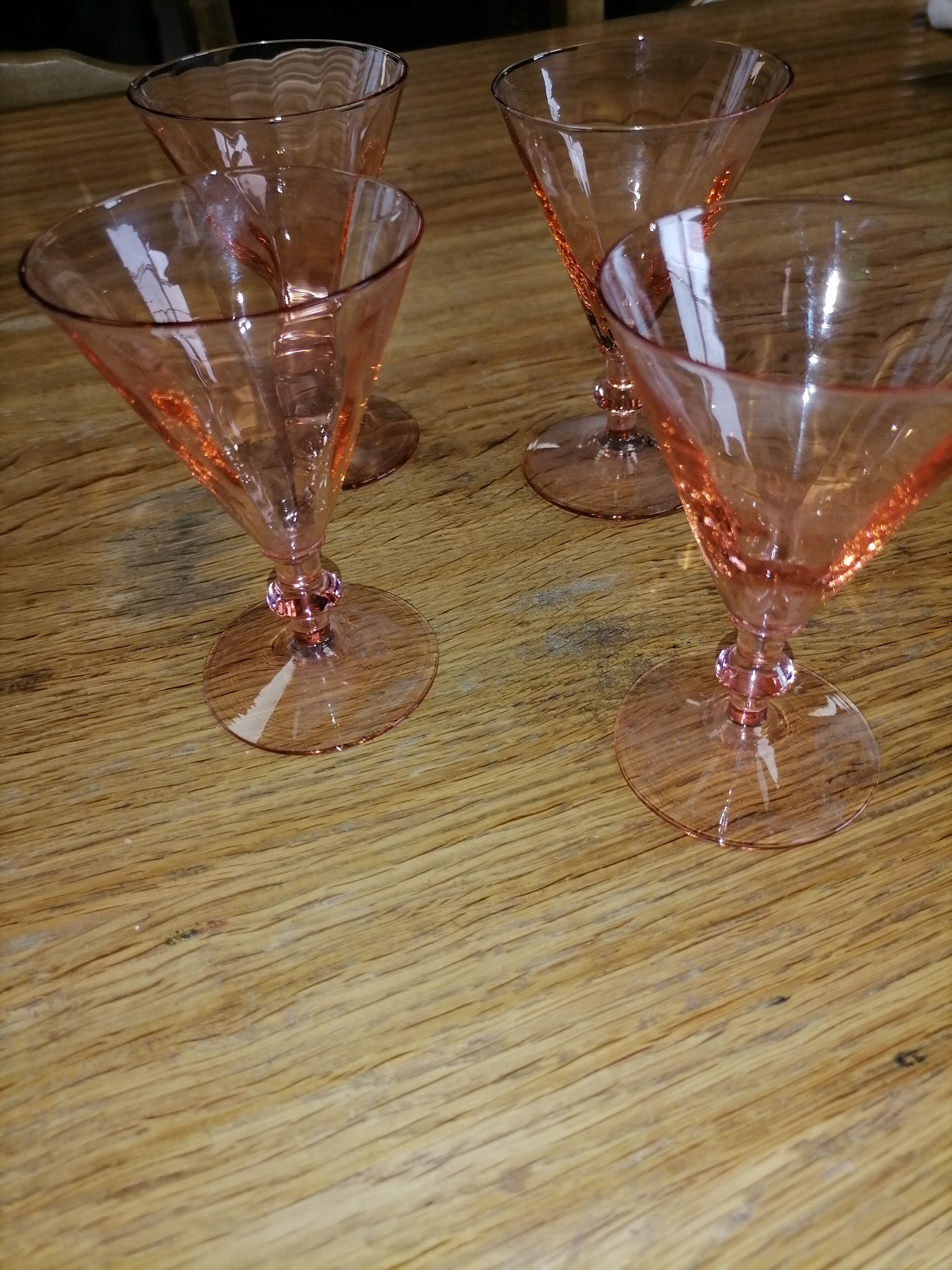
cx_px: 476
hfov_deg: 53.1
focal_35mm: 26
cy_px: 635
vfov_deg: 67.3
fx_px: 953
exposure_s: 1/100
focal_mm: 5.4
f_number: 1.8
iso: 80
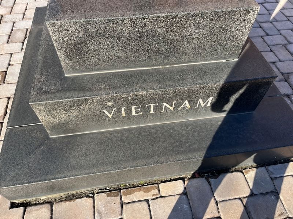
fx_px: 220
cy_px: 110
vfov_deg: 53.1
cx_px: 146
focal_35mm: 26
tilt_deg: -53.6
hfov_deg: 67.3
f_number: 1.6
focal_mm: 5.1
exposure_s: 1/787
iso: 50
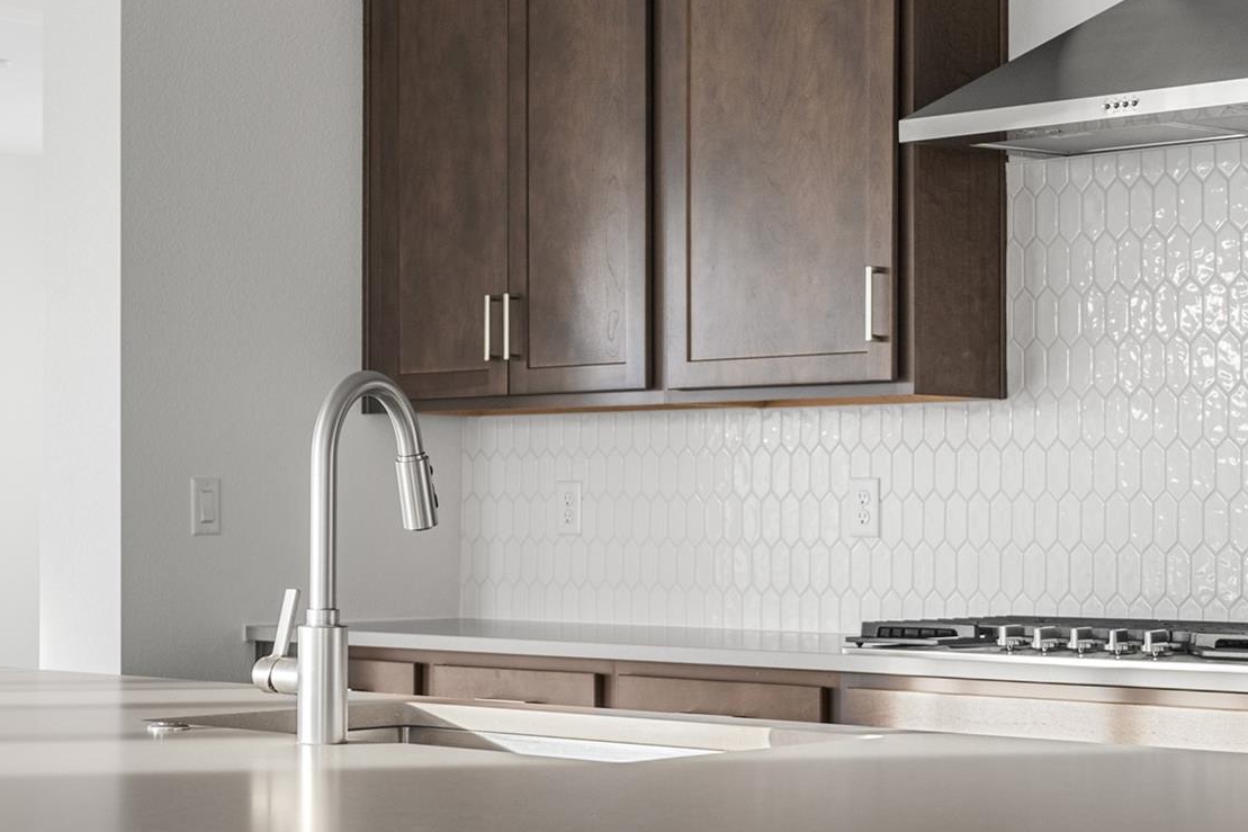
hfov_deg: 27.0
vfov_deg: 18.2
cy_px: 507
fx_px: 2599
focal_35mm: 75
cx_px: 619
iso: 160
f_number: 4
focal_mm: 35
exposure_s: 1/20
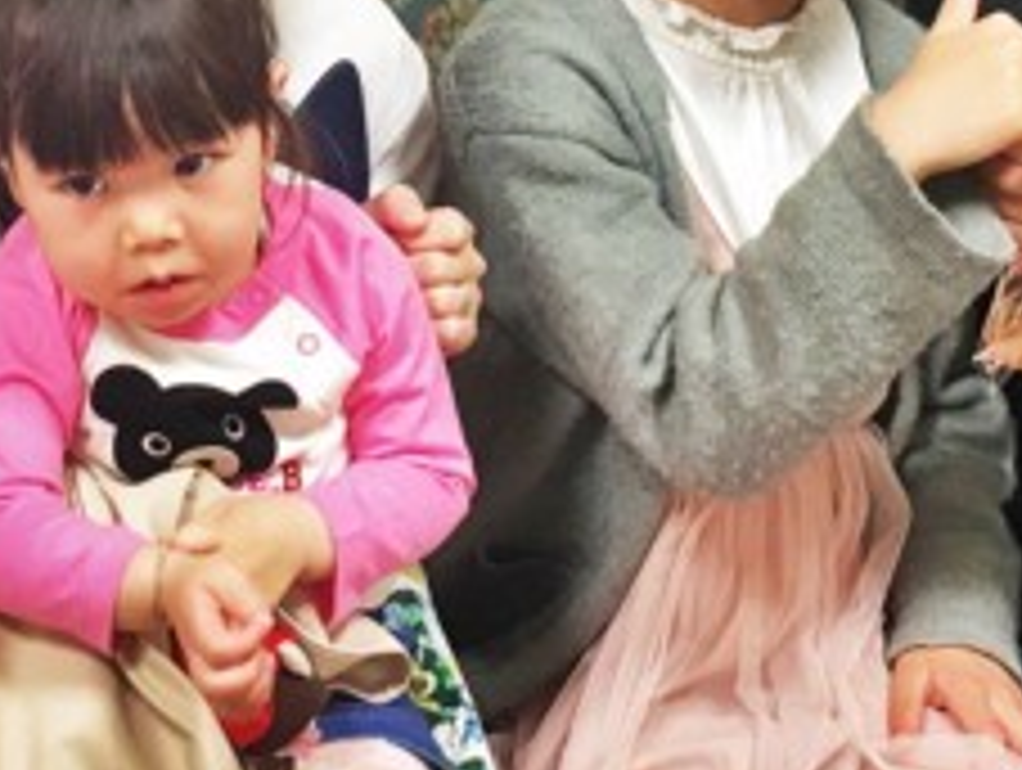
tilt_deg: -22.1
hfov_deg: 19.2
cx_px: 423
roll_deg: +0.2
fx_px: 3016
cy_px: -104
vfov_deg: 14.2
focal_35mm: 102
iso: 25
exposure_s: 1/15
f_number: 2.2
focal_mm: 4.15
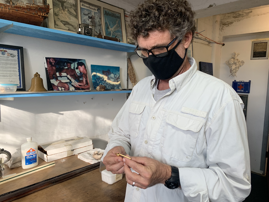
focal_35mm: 26
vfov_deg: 53.1
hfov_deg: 67.3
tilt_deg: -5.2
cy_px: 101
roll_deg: -2.2
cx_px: 134
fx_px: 202
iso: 64
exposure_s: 1/60
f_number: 1.8
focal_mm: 4.25
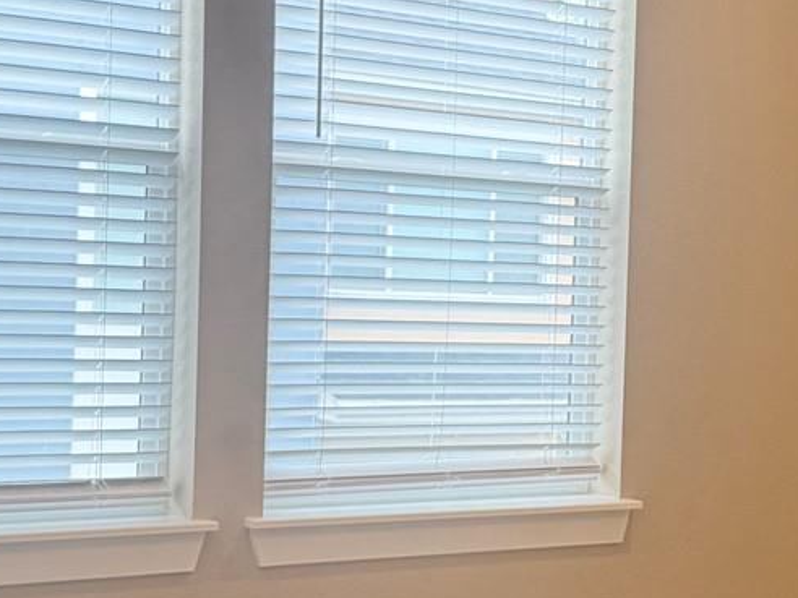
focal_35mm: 78
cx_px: 678
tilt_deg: -1.2
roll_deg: -2.0
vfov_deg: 18.9
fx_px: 1798
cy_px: 334
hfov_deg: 24.5
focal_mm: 6.76
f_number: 1.78
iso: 250
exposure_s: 1/120
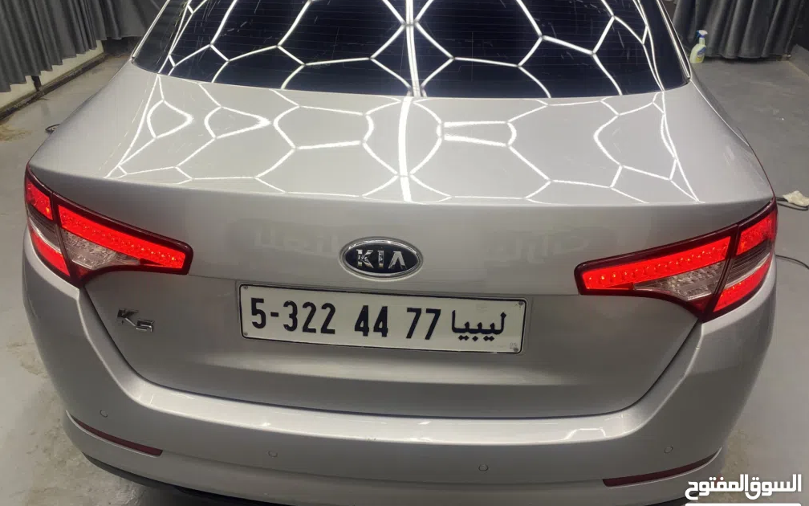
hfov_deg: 66.5
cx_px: 410
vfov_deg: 44.5
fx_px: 617
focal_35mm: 28
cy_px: 243
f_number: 1.8
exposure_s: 1/122
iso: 50
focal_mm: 4.25
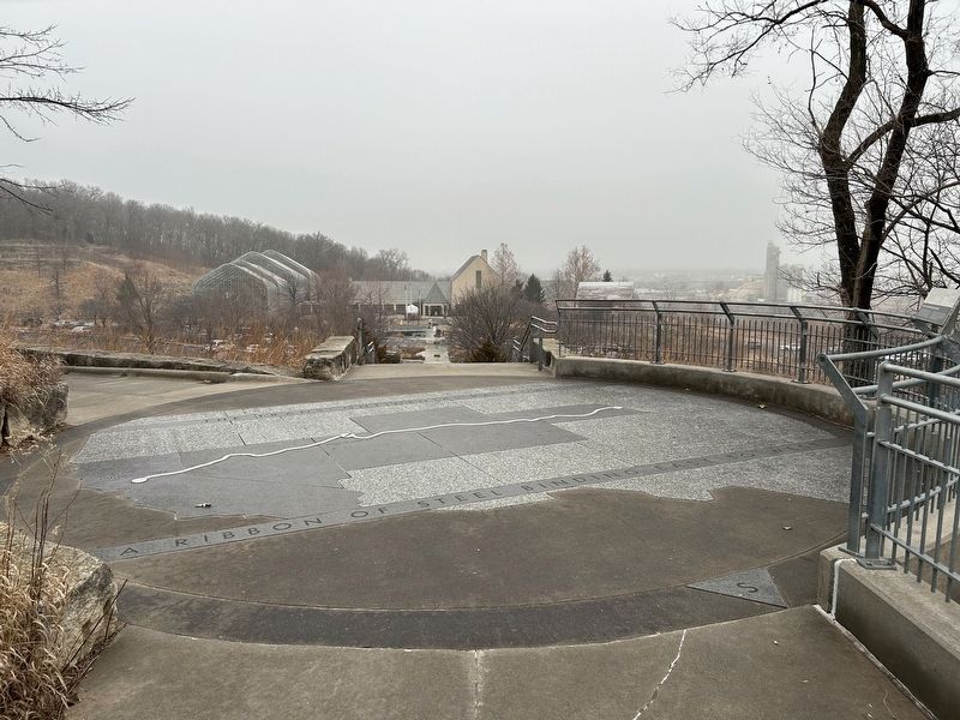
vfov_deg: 53.1
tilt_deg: -7.5
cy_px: 360
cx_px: 480
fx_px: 721
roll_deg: +0.0
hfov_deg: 67.3
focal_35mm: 26
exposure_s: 1/482
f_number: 1.5
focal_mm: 5.7
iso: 50
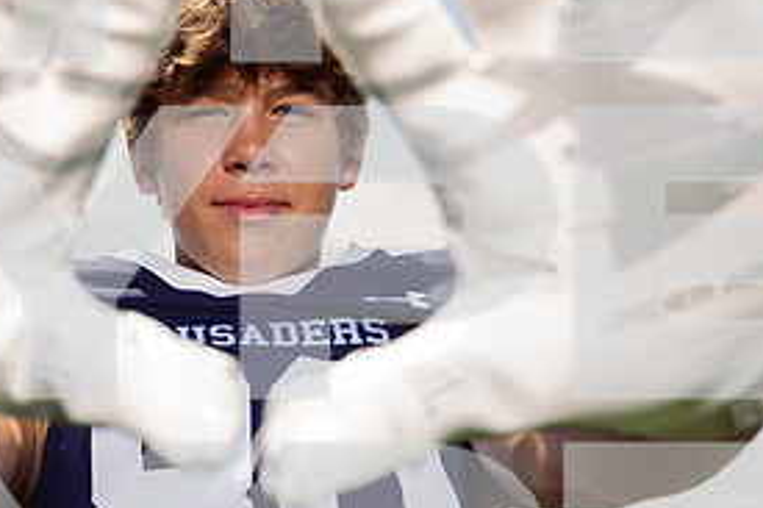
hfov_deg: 34.3
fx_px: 1207
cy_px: 254
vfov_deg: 23.8
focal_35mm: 57
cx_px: 186
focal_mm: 27
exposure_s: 1/250
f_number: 5.6
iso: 50
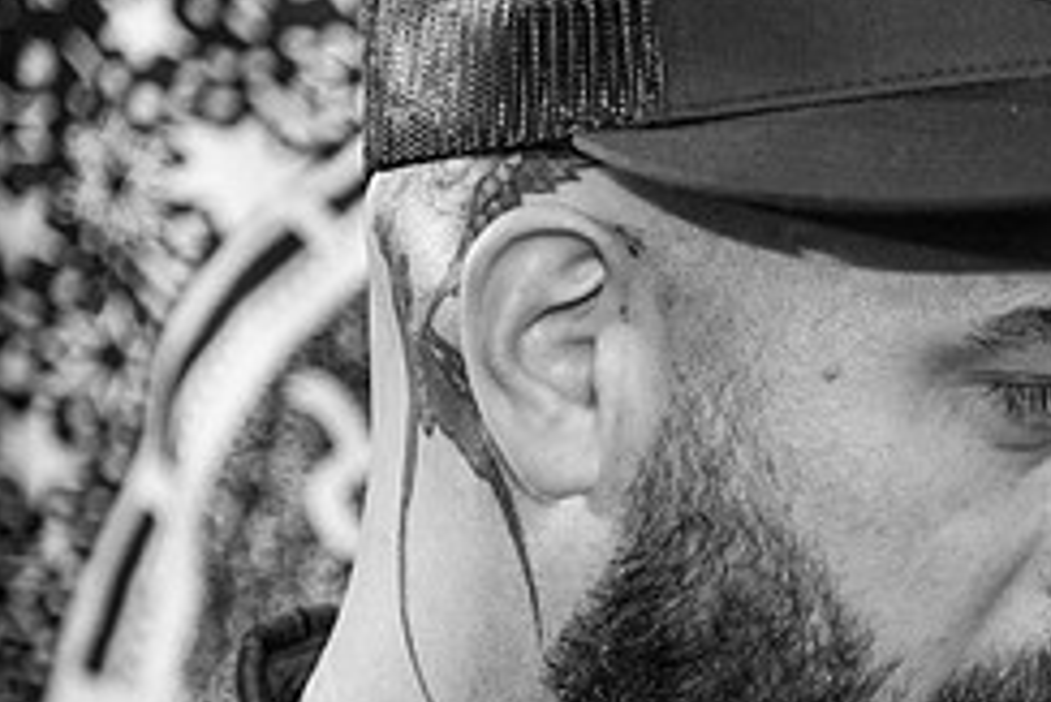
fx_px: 6806
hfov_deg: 8.8
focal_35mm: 233
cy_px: 562
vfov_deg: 5.9
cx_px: 1107
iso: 3200
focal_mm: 98
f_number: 4
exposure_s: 1/200
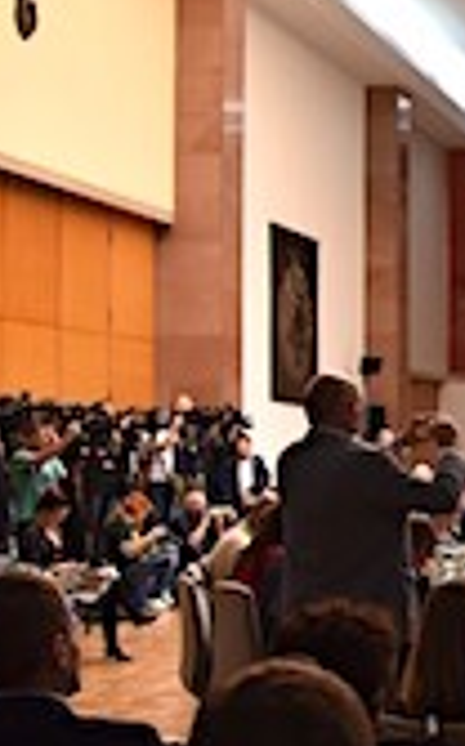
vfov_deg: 23.6
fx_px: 1789
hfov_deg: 12.8
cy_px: 404
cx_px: 948
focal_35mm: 88
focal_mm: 24
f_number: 4
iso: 1000
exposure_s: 1/250
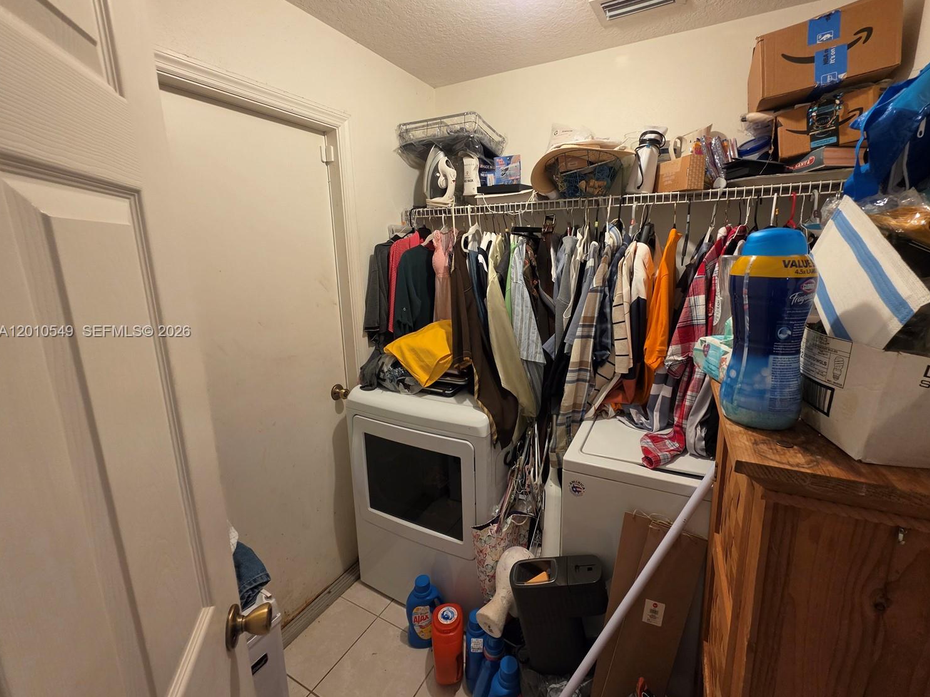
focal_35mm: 14
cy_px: 332
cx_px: 496
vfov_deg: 85.6
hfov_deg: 101.9
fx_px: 376
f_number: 1.9
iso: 200
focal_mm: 2.2
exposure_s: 1/60
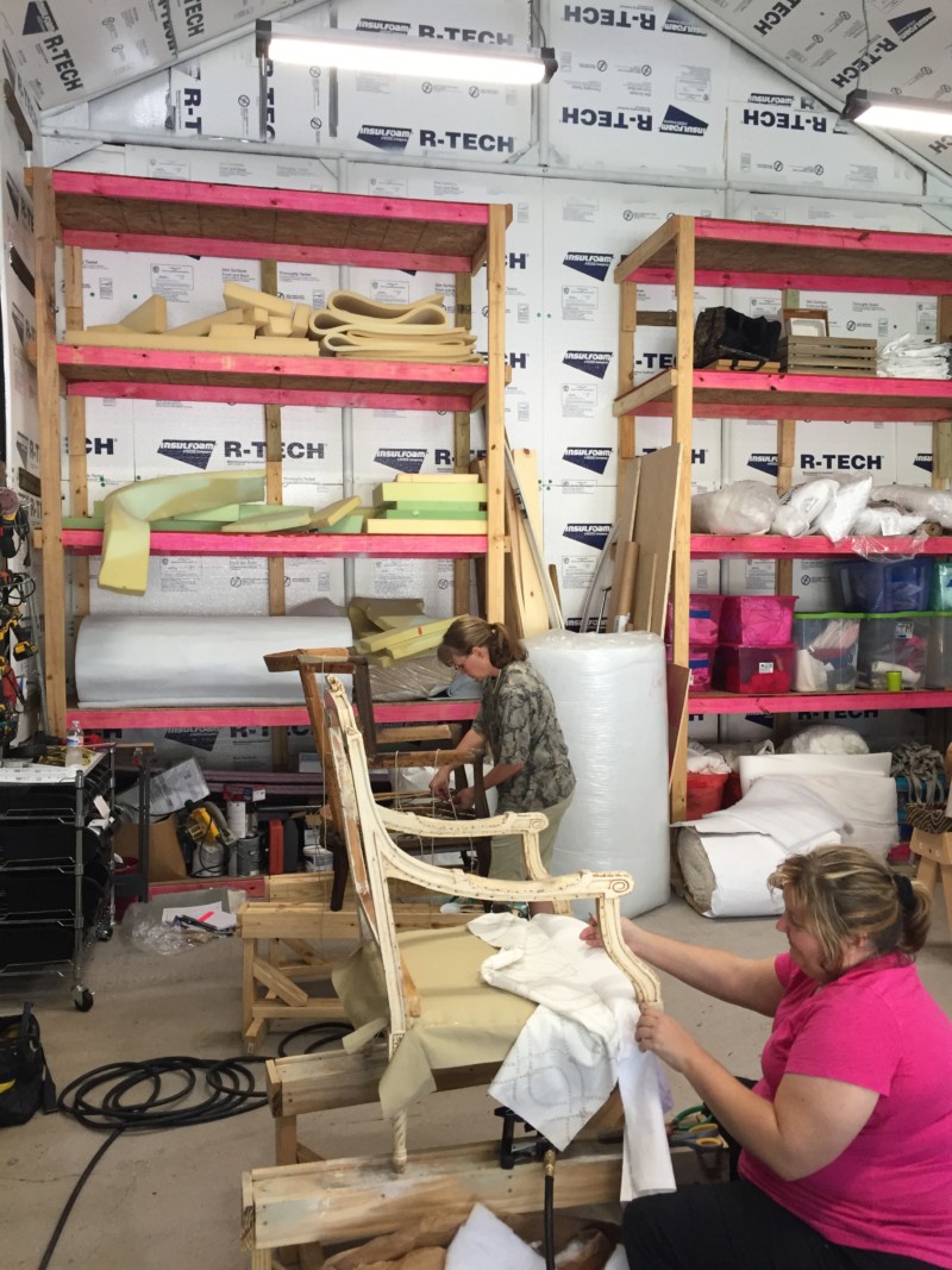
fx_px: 1064
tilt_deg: -1.6
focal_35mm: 29
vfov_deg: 61.7
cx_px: 476
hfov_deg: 48.2
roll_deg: +0.5
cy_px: 635
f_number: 2.2
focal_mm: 4.15
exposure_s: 1/30
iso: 50
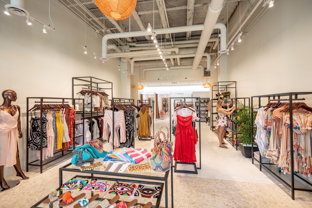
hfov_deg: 96.7
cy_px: 104
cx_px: 156
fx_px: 139
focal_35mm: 16
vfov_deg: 73.8
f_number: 10
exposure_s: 1/13
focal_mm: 16
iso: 100
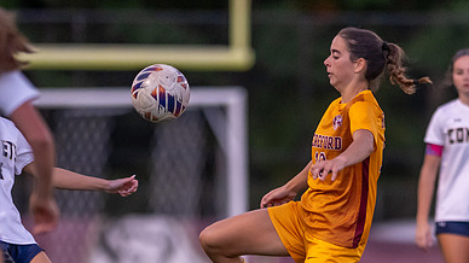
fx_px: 9847
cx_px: 389
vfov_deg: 1.5
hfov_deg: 2.7
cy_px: 302
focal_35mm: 792
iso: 2500
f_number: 2.8
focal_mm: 300
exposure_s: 1/1000
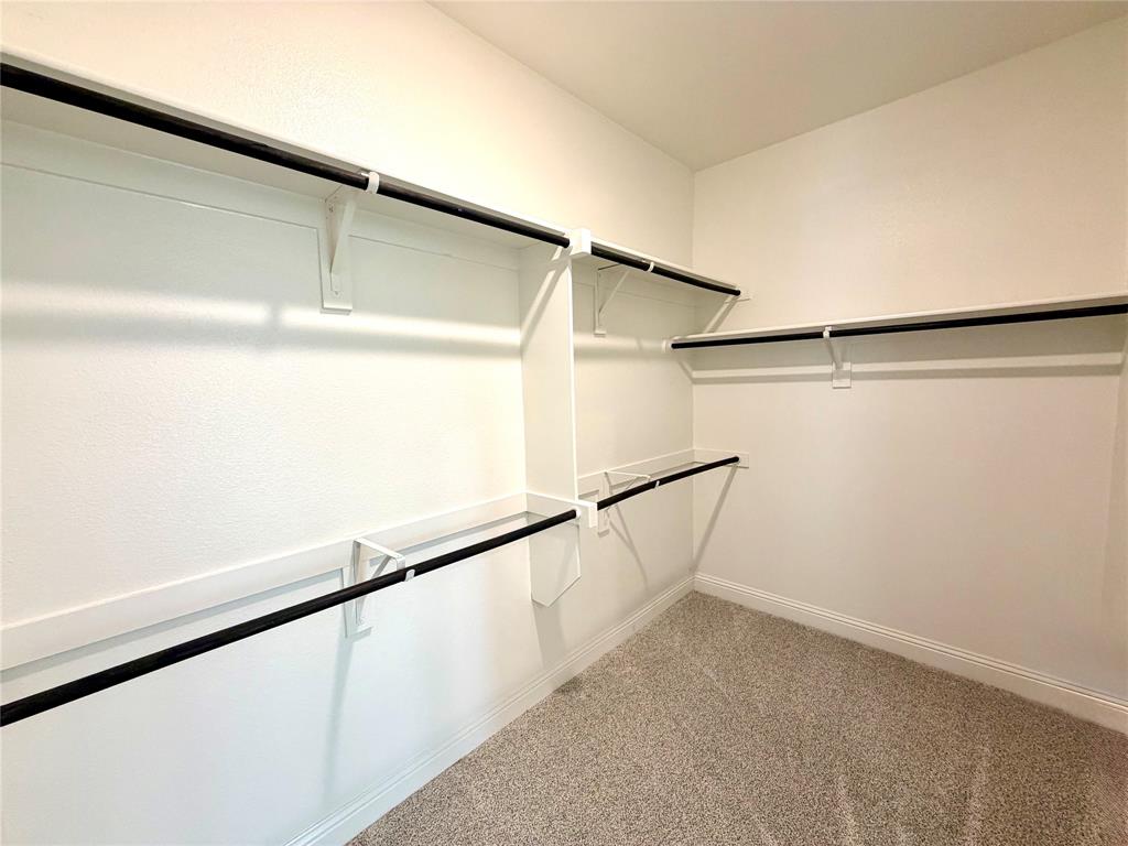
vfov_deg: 85.7
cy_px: 423
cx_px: 564
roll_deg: +2.0
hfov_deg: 102.1
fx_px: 456
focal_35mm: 14
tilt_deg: -5.1
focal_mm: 2.22
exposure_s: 1/60
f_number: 2.2
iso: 160
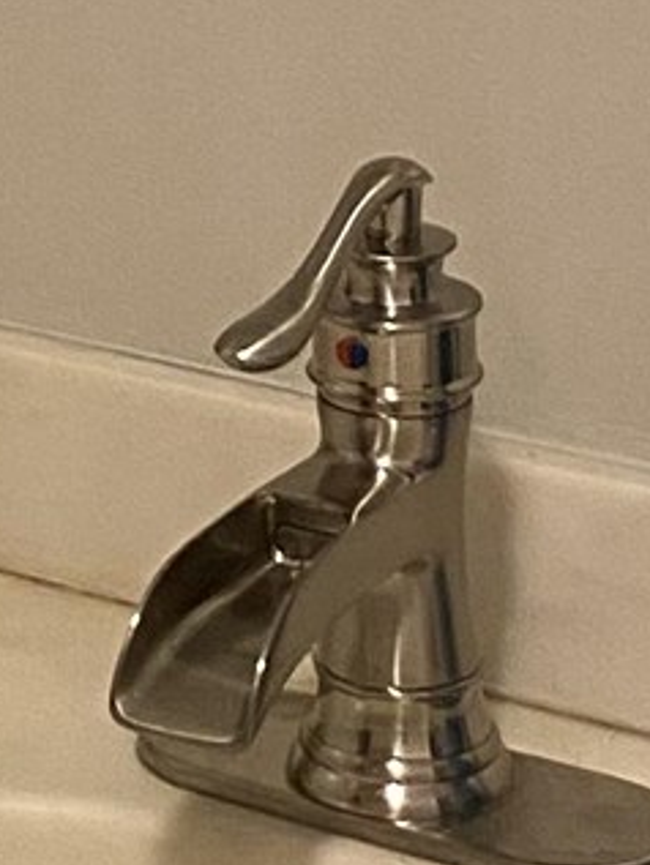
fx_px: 4729
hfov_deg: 7.8
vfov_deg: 10.2
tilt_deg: -9.9
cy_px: -278
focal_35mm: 189
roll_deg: -0.2
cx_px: -150
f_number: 1.8
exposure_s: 1/60
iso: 320
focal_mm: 4.25
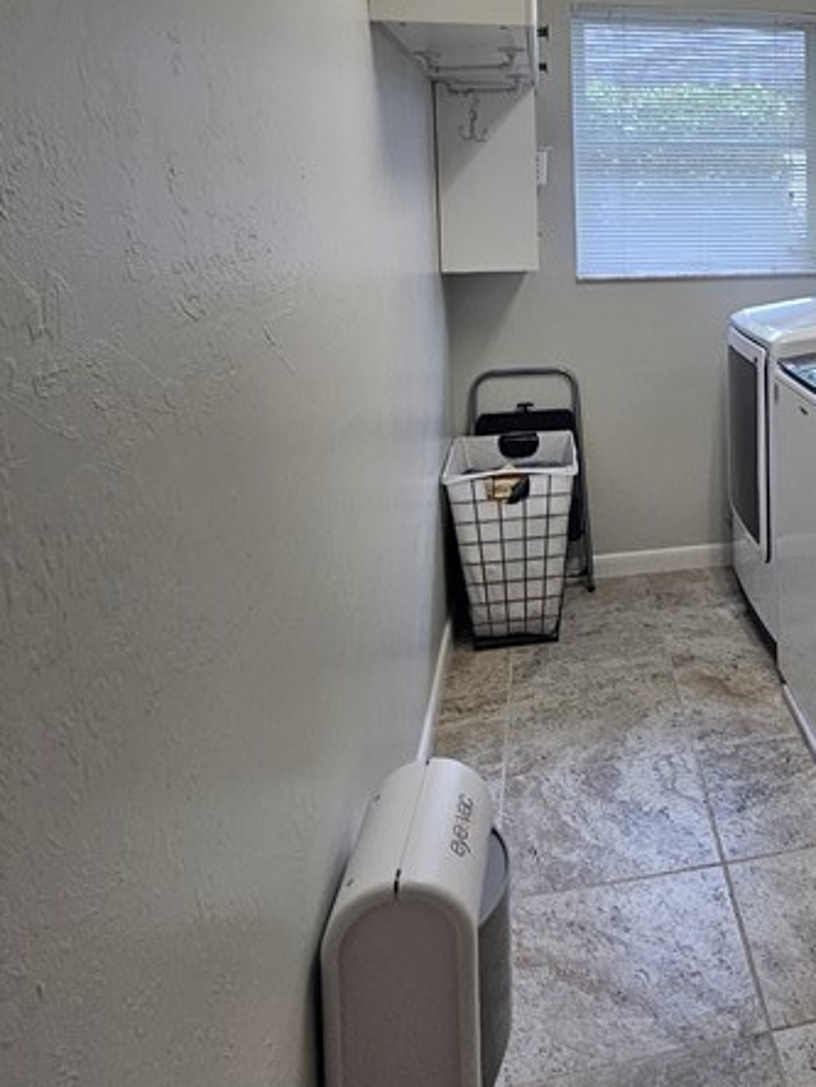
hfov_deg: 40.0
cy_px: 299
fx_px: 943
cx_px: 850
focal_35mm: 30
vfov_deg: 57.5
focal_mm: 2.2
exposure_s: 1/60
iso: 64
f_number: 2.2
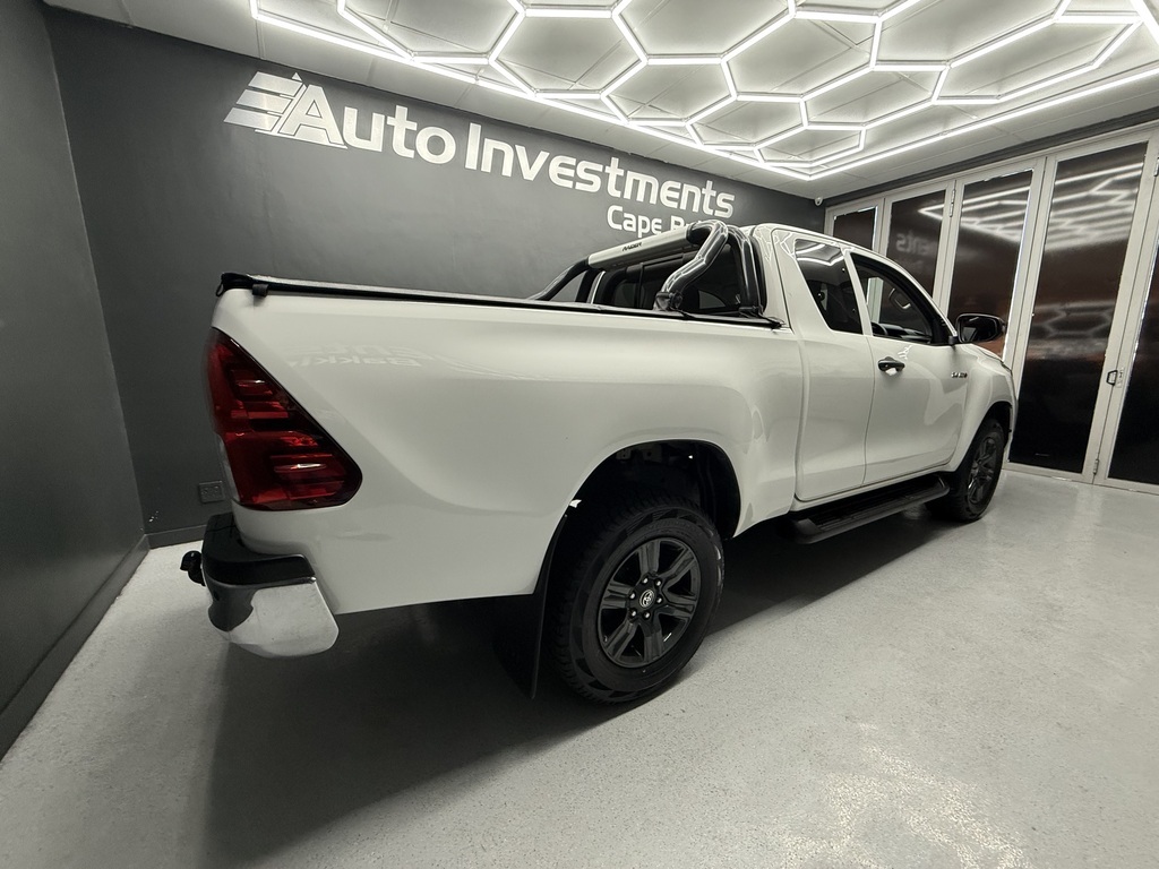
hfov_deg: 102.1
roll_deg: +1.0
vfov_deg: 85.7
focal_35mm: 14
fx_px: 469
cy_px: 434
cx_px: 580
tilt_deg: -9.5
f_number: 2.2
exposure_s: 1/100
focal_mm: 2.22
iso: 200
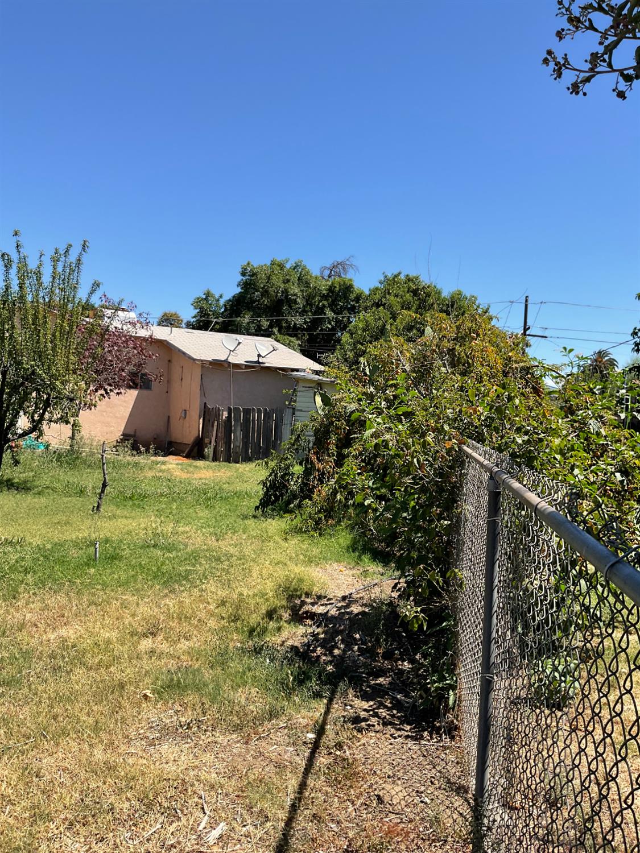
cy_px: 426
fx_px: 715
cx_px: 320
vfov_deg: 61.7
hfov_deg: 48.2
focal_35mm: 29
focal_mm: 3
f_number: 1.8
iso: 16
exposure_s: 1/1490
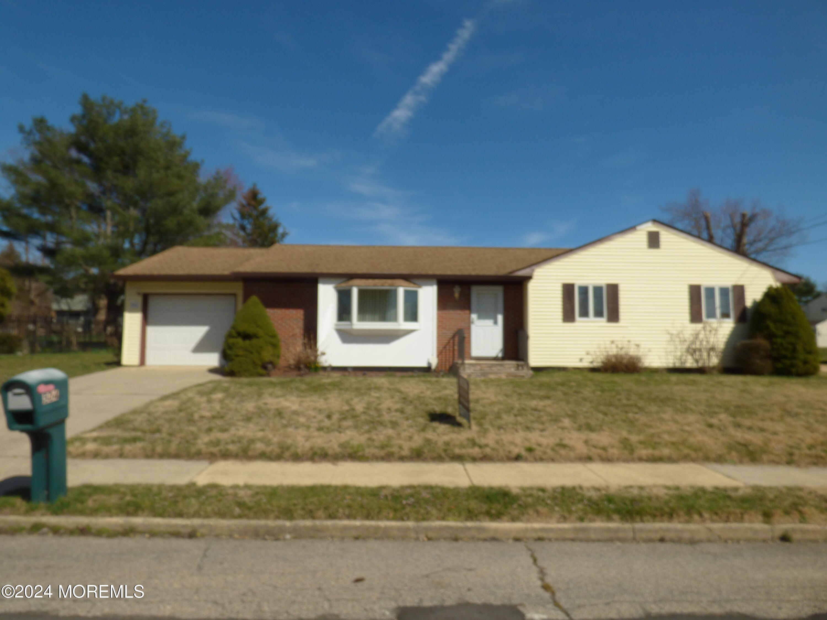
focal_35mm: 20
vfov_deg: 66.0
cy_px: 310
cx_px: 414
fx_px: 478
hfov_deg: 81.7
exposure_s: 1/2000
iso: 100
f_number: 3.5
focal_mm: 3.58
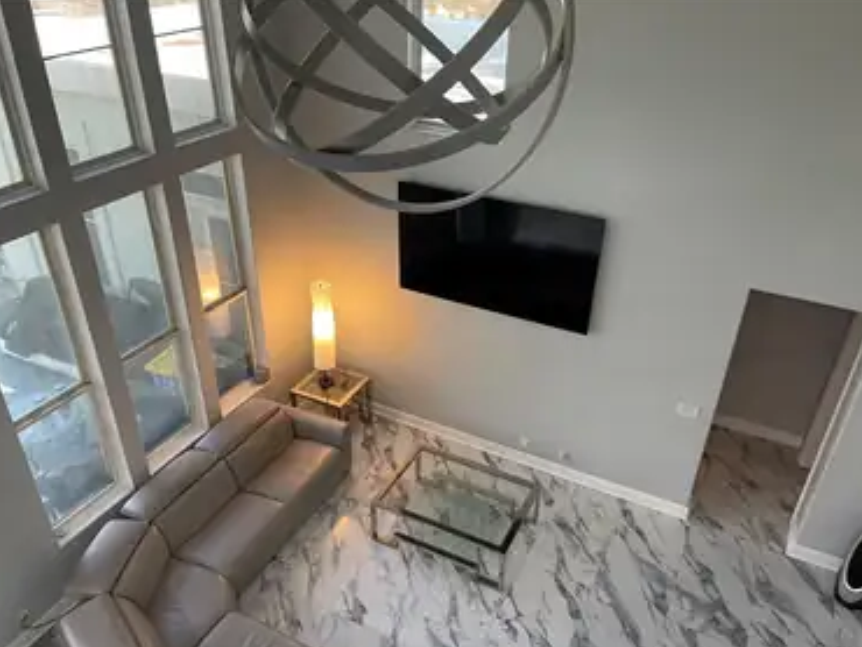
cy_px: 344
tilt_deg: -32.3
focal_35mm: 27
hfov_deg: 65.3
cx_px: 443
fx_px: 673
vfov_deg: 51.4
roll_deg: -2.1
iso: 250
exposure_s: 1/60
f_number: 1.6
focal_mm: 5.1
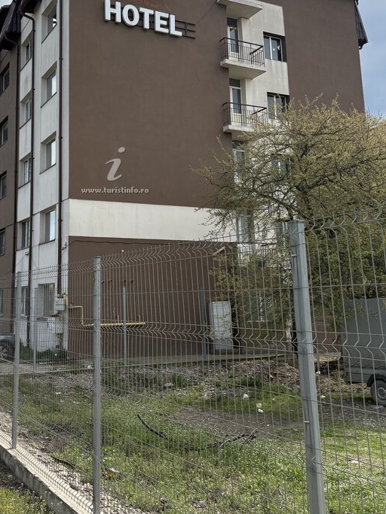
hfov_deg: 36.4
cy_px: 178
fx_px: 580
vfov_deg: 47.2
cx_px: 124
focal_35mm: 39
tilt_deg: +12.7
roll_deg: +0.2
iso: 64
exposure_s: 1/4608
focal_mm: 5.96
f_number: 1.6
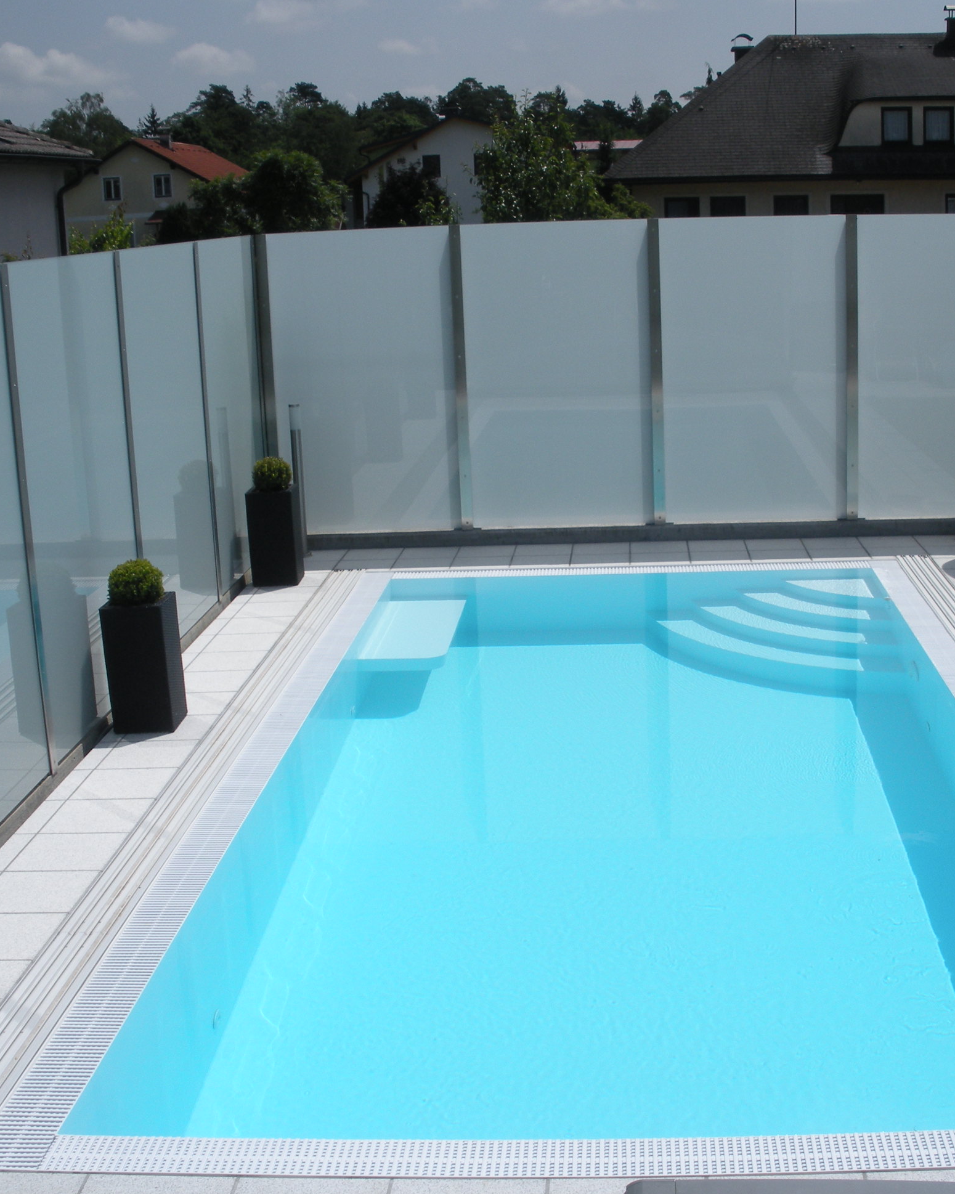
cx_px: 579
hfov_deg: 32.0
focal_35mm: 47
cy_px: 596
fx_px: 1661
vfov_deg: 39.5
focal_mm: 6.3
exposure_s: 1/686
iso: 64
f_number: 5.6
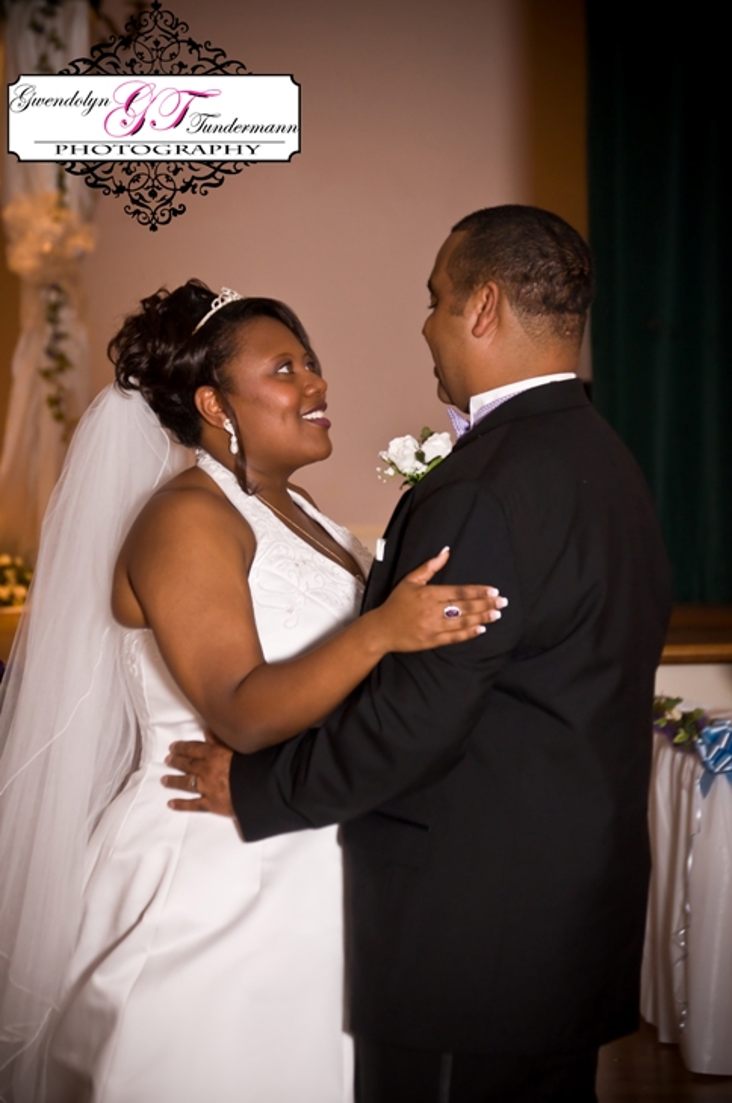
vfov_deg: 14.4
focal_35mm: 142
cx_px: 366
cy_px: 552
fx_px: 4358
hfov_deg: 9.6
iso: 800
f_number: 4.5
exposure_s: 1/80
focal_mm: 95
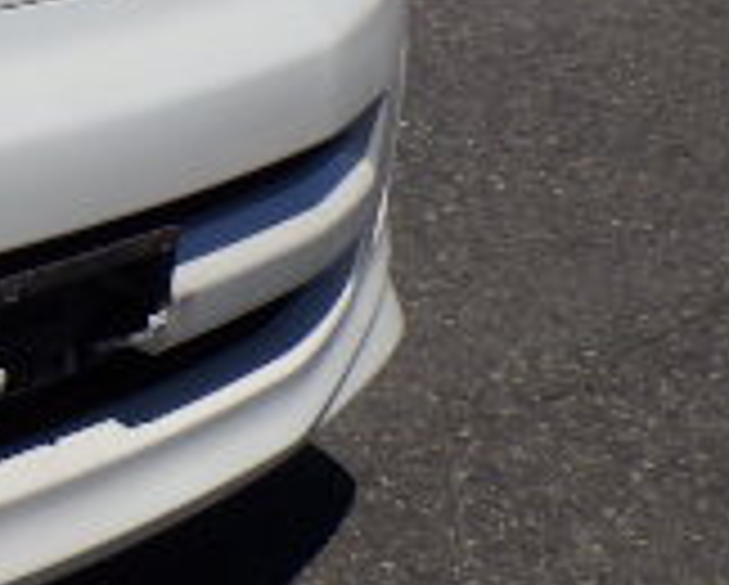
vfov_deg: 13.9
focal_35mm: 108
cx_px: -576
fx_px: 2333
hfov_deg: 15.4
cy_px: -94
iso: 125
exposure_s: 1/2500
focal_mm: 5
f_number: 4.2
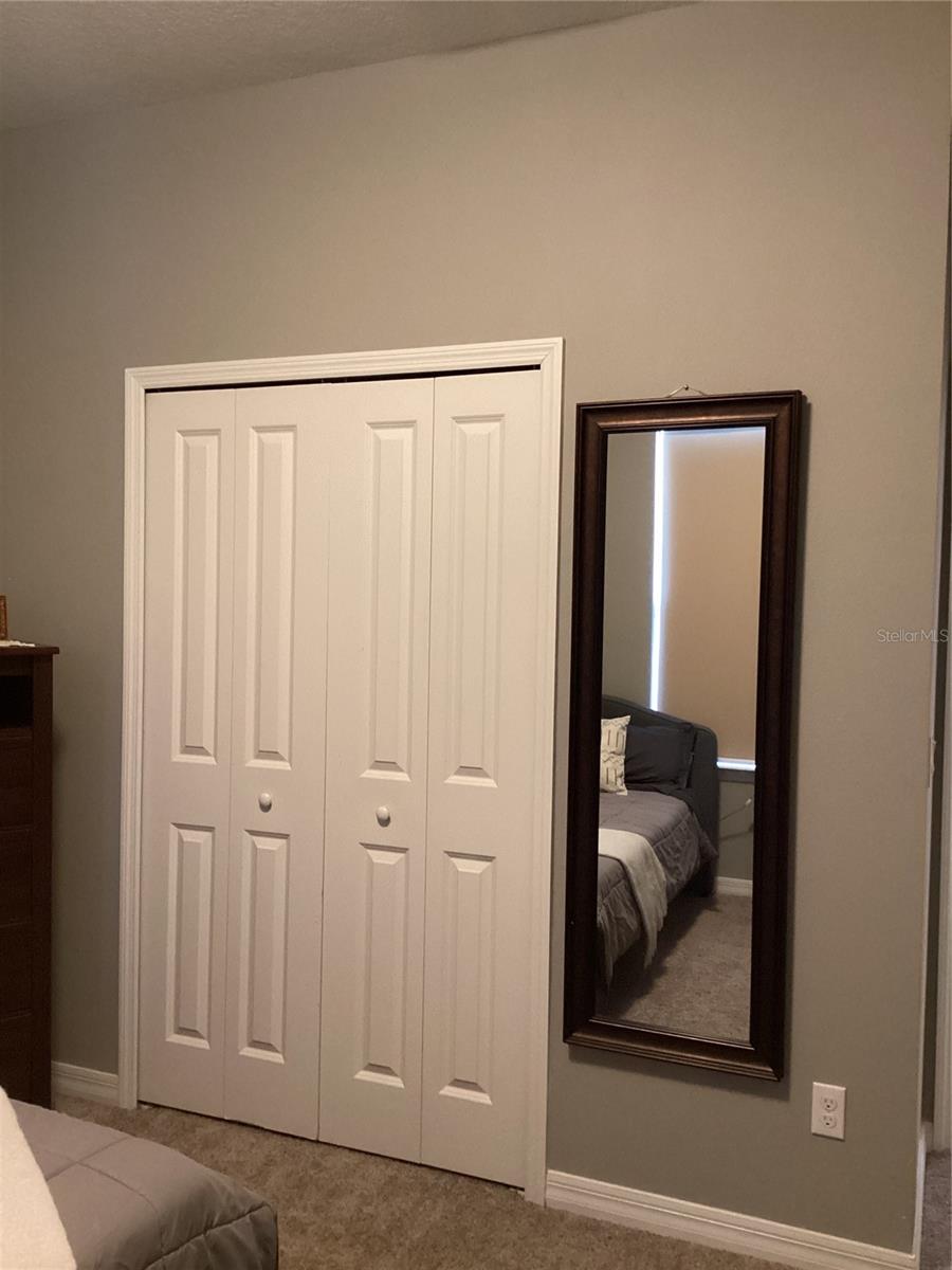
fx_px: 1137
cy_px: 635
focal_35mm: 31
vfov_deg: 58.4
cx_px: 476
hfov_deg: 45.4
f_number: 2.4
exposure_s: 1/30
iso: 400
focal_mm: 3.3
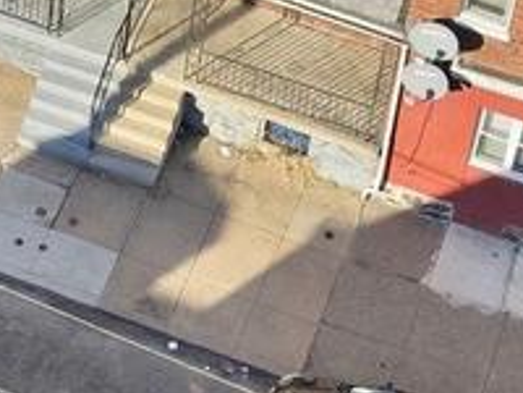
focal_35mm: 173
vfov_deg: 8.2
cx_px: 105
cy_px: -369
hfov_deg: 11.4
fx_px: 2614
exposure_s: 1/4000
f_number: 1.8
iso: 370
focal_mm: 8.7
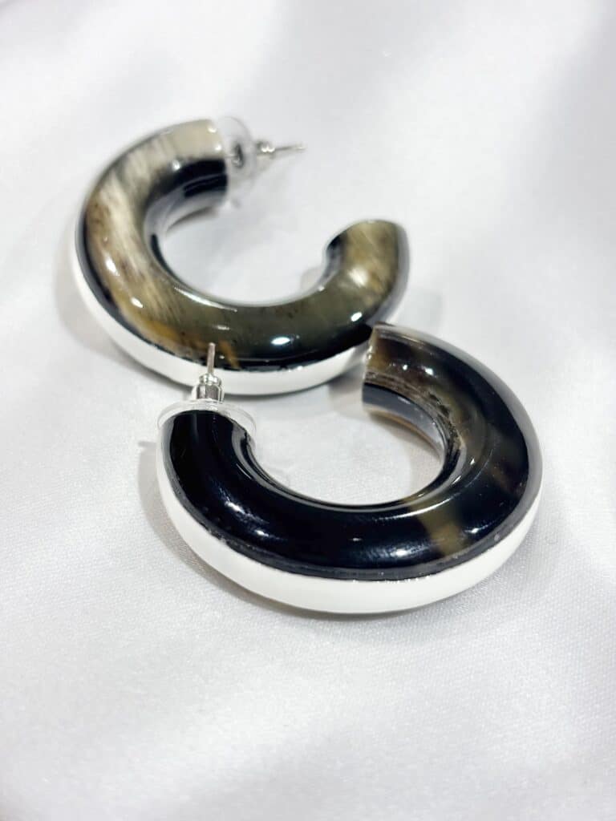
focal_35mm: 52
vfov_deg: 36.8
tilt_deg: -30.9
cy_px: 410
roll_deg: +5.9
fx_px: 1234
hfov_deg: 28.0
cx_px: 308
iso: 32
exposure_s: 1/183
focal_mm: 5.96
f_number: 1.6
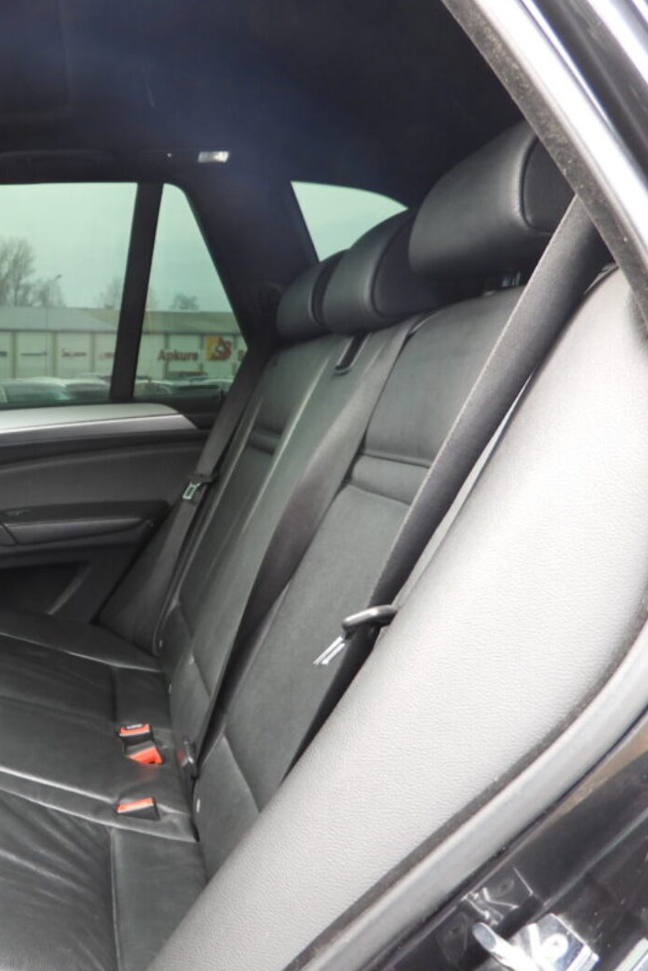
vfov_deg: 50.6
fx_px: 1025
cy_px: 546
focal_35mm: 38
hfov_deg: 31.4
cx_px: -55
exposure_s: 1/30
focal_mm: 4.3
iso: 100
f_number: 2.8
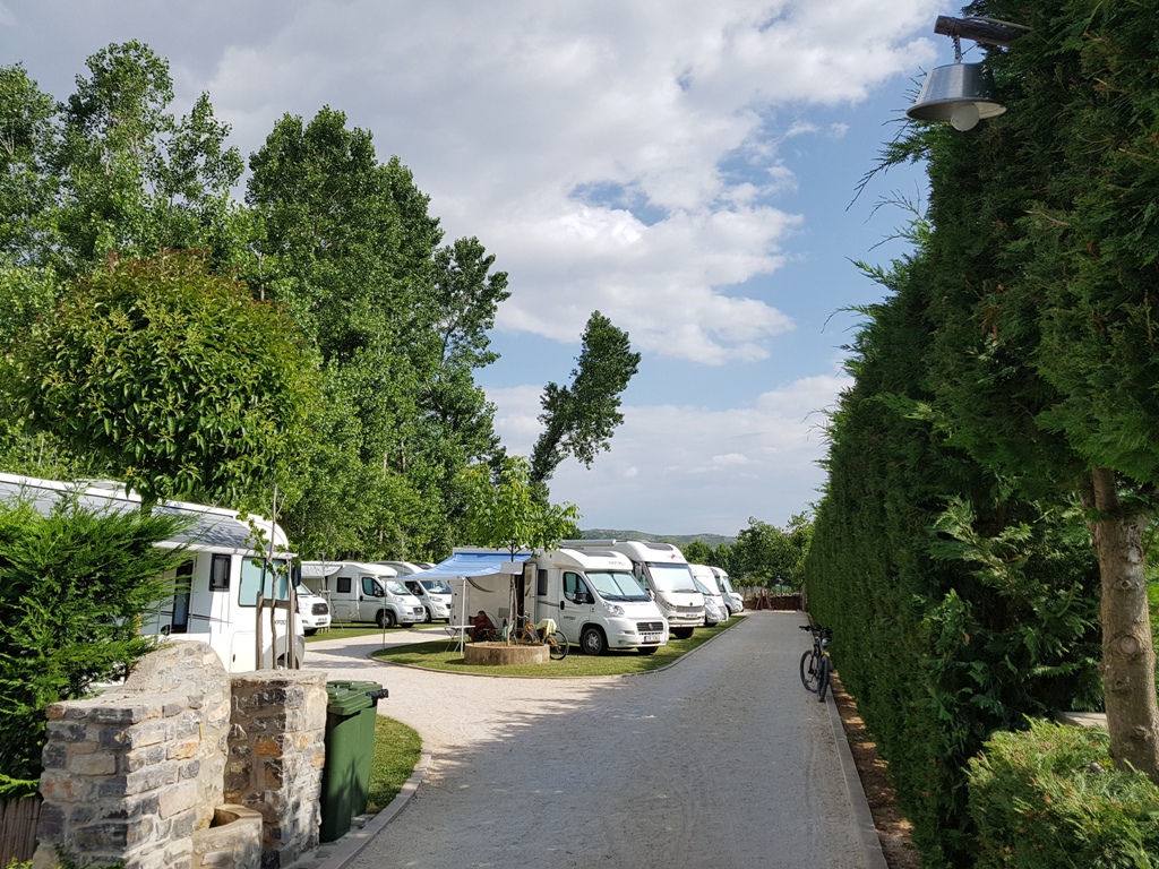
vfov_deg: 53.1
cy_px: 434
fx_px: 871
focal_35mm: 26
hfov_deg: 67.3
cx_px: 580
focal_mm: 4.2
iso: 50
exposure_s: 1/2600
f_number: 1.7
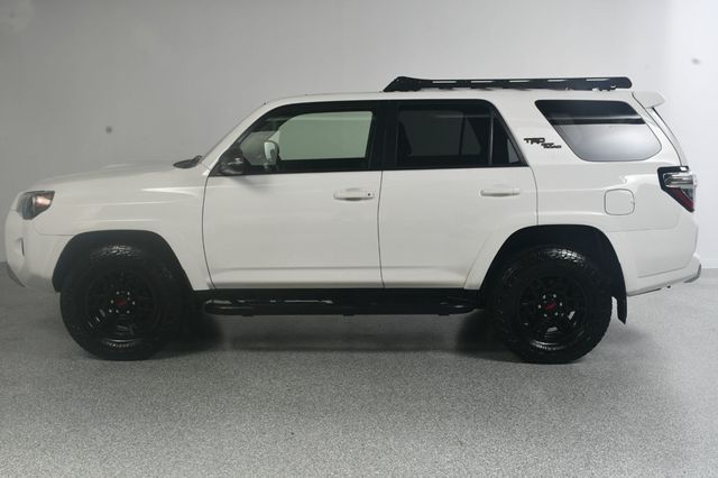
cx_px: 359
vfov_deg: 33.4
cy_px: 239
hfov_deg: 48.5
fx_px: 797
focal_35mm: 40
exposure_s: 1/160
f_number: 14
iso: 100
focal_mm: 27
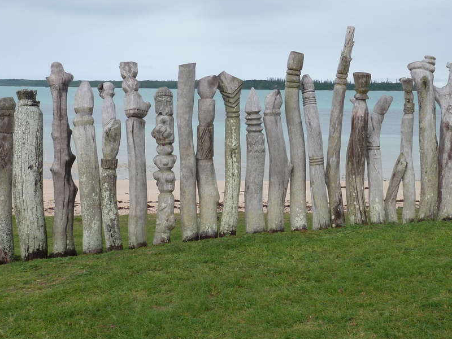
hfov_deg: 39.6
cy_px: 133
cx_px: 260
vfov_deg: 30.2
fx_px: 627
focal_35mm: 48
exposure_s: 1/320
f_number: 4
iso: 80
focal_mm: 5.3
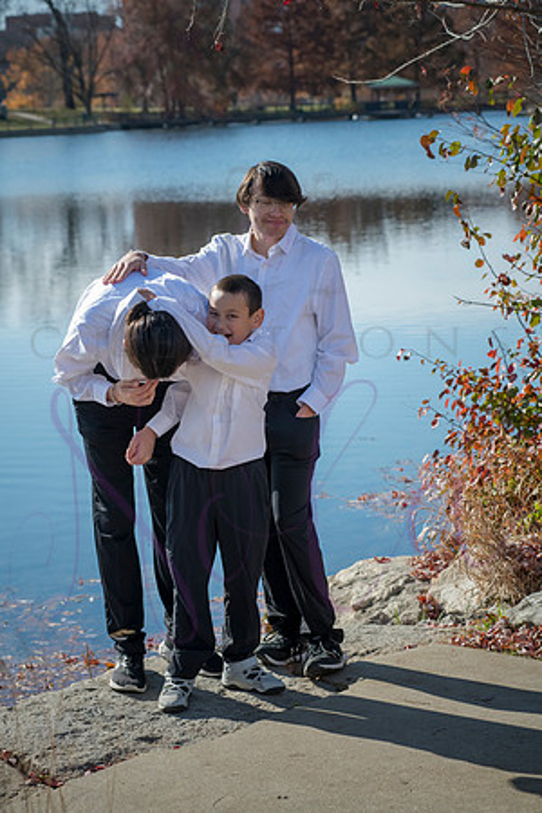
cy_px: 406
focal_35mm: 92
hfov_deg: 14.9
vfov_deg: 22.1
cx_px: 271
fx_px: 2078
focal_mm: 92
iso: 400
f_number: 7.1
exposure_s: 1/800
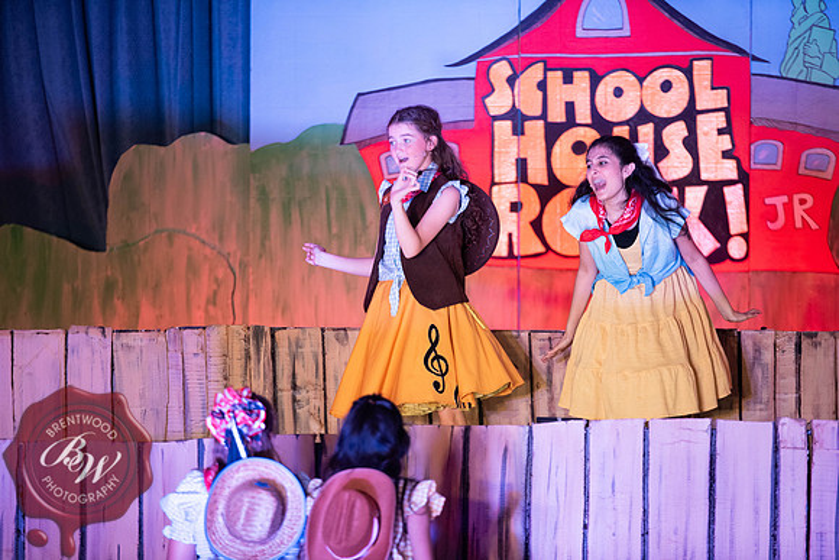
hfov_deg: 10.3
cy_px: 280
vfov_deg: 6.9
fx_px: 4662
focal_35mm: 200
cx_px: 420
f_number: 2.8
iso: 1000
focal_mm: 200
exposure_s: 1/200
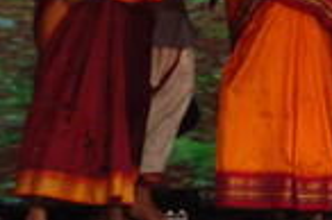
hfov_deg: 6.0
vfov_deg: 4.0
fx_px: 3114
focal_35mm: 338
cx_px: 534
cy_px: -74
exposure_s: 1/40
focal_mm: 55
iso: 400
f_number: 2.8
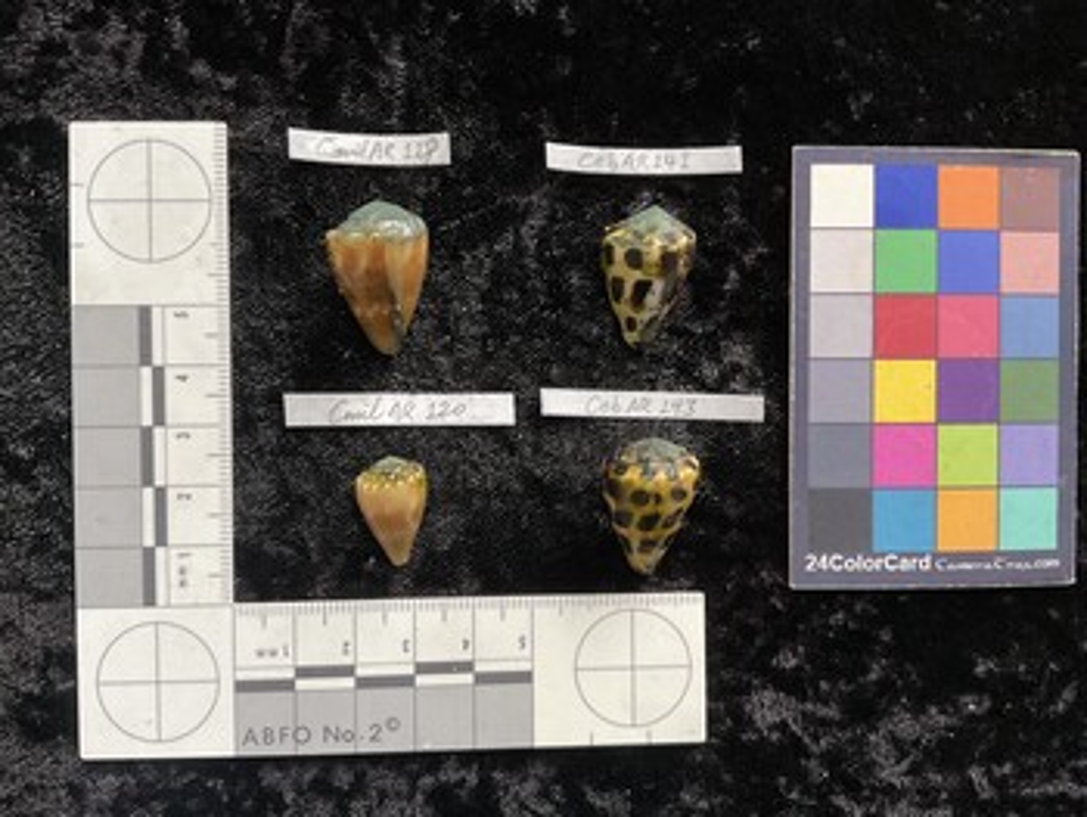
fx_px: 911
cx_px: 544
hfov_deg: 61.6
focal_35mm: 29
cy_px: 408
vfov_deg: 48.3
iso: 160
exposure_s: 1/60
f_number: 1.8
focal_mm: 3
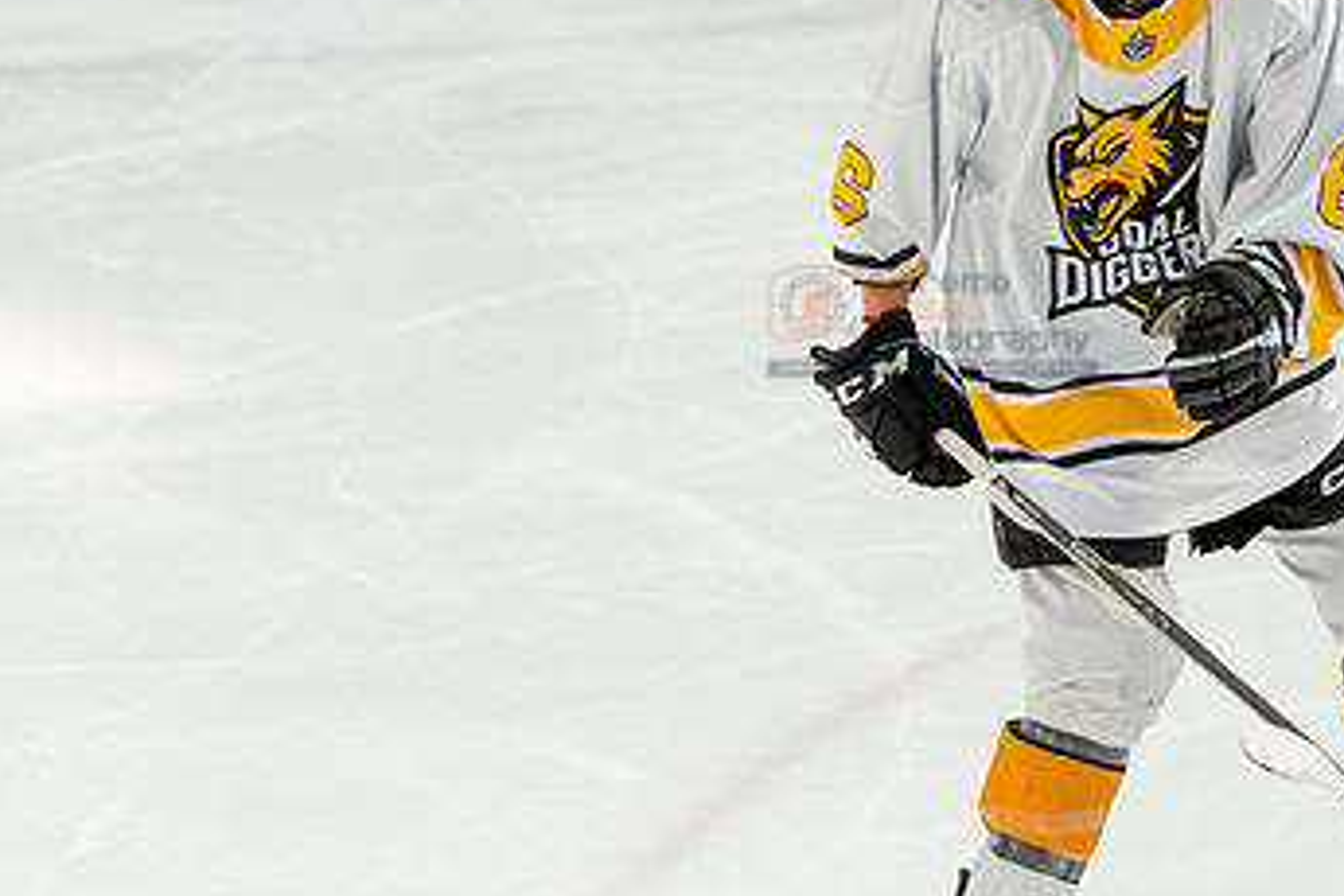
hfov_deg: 9.9
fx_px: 7727
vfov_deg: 6.6
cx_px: 935
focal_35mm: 207
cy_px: 317
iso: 800
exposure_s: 1/1600
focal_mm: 82
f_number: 3.5
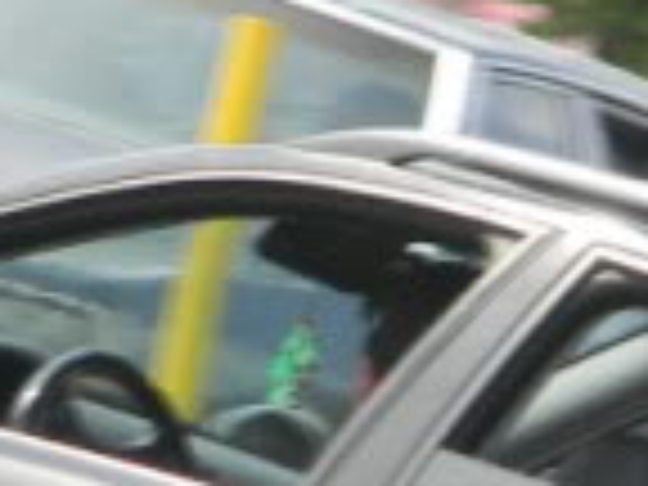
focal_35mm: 1547
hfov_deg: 1.3
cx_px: 338
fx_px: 28959
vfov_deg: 1.0
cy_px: 405
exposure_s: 1/148
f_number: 5.4
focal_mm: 50.4
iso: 80
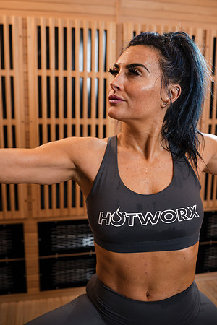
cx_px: 108
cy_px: 162
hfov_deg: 37.9
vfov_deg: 54.4
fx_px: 316
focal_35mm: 35
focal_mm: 35
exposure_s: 1/125
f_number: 3.5
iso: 400
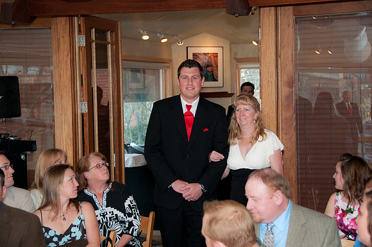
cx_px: 186
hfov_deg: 24.2
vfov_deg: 16.2
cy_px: 124
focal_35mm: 84
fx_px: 867
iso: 400
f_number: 4.8
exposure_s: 1/60
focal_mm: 56
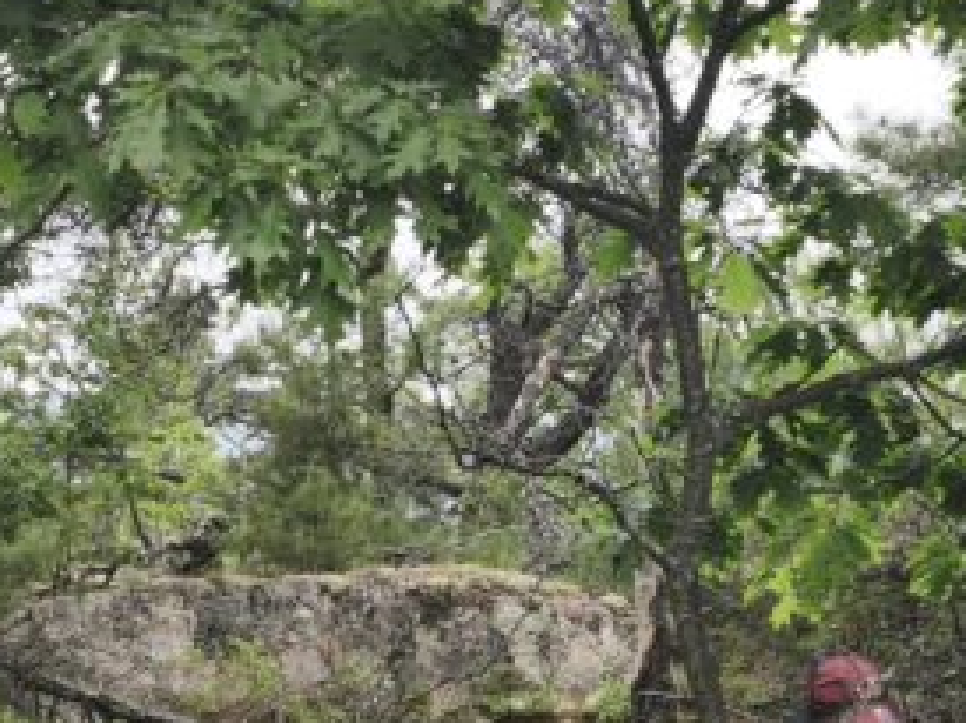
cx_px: 769
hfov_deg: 15.2
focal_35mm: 129
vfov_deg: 11.2
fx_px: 3597
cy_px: 906
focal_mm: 6.45
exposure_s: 1/448
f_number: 1.62
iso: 50
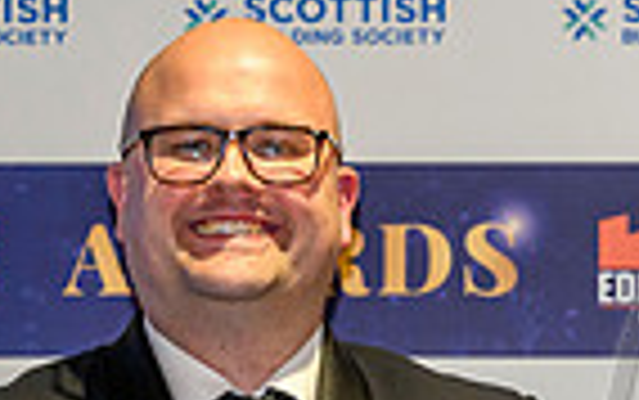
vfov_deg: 3.5
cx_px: 1081
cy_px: 422
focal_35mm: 372
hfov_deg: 5.6
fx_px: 6483
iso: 1600
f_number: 3.2
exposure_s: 1/160
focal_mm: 86
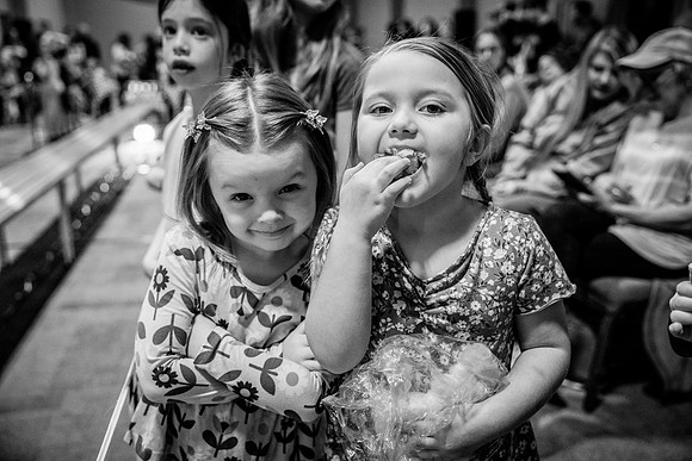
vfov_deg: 38.9
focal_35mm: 34
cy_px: 230
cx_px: 346
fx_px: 654
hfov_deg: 55.8
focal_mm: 34
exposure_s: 1/320
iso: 2500
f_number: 2.8
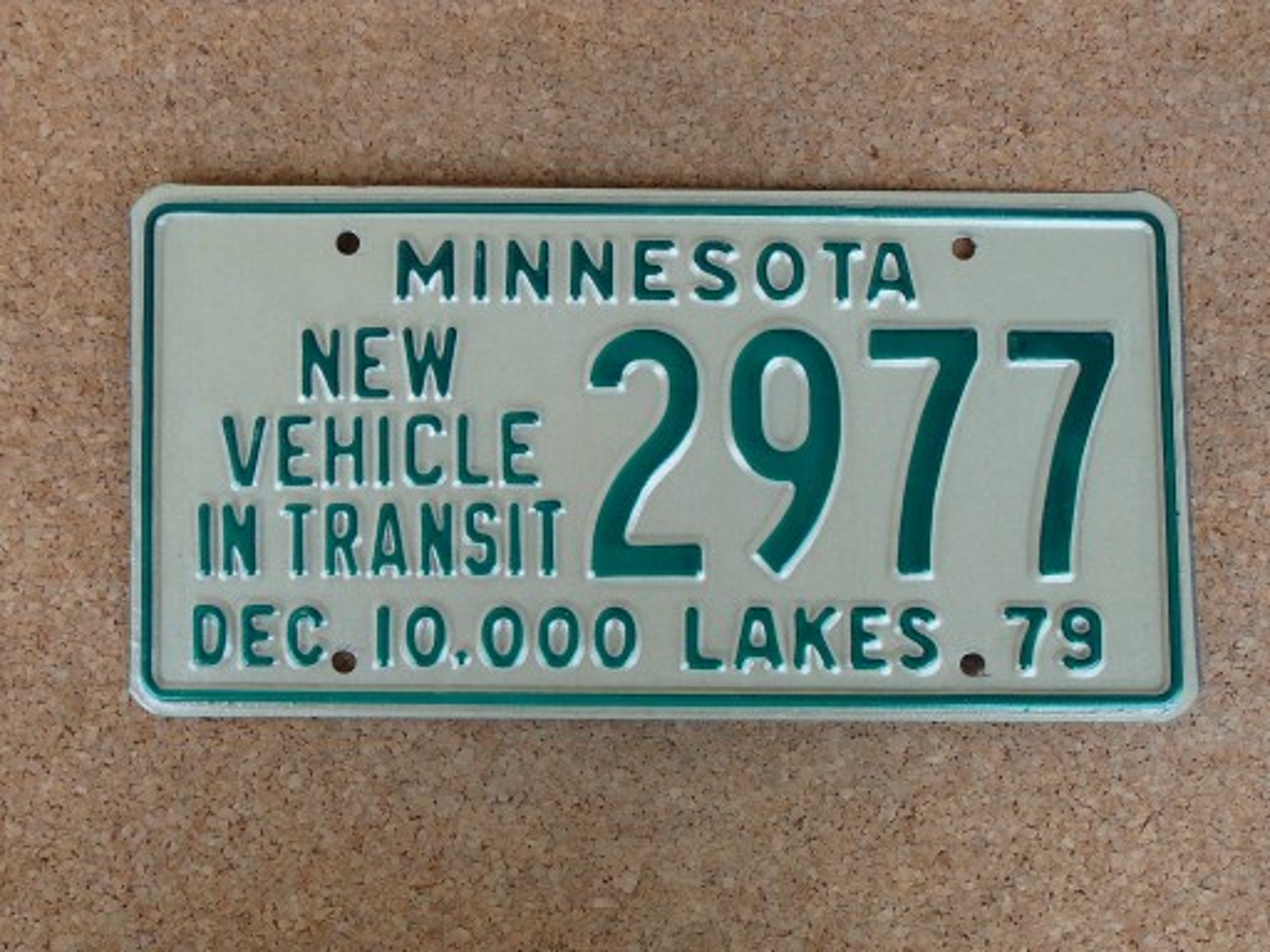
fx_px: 1651
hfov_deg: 42.1
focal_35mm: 45
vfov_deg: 32.2
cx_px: 635
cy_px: 476
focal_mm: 6.7
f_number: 3.2
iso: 100
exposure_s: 1/60
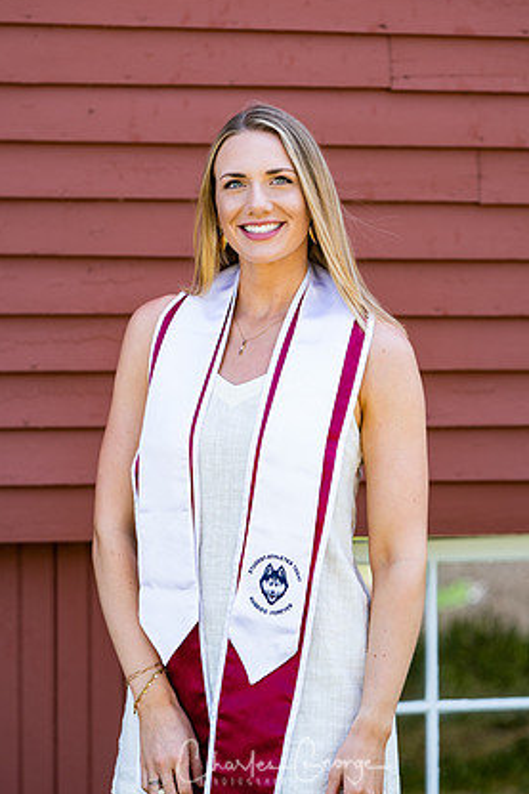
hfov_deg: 6.5
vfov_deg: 9.8
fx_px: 4654
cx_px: 265
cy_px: 372
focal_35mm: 211
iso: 100
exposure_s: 1/250
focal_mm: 130
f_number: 2.8
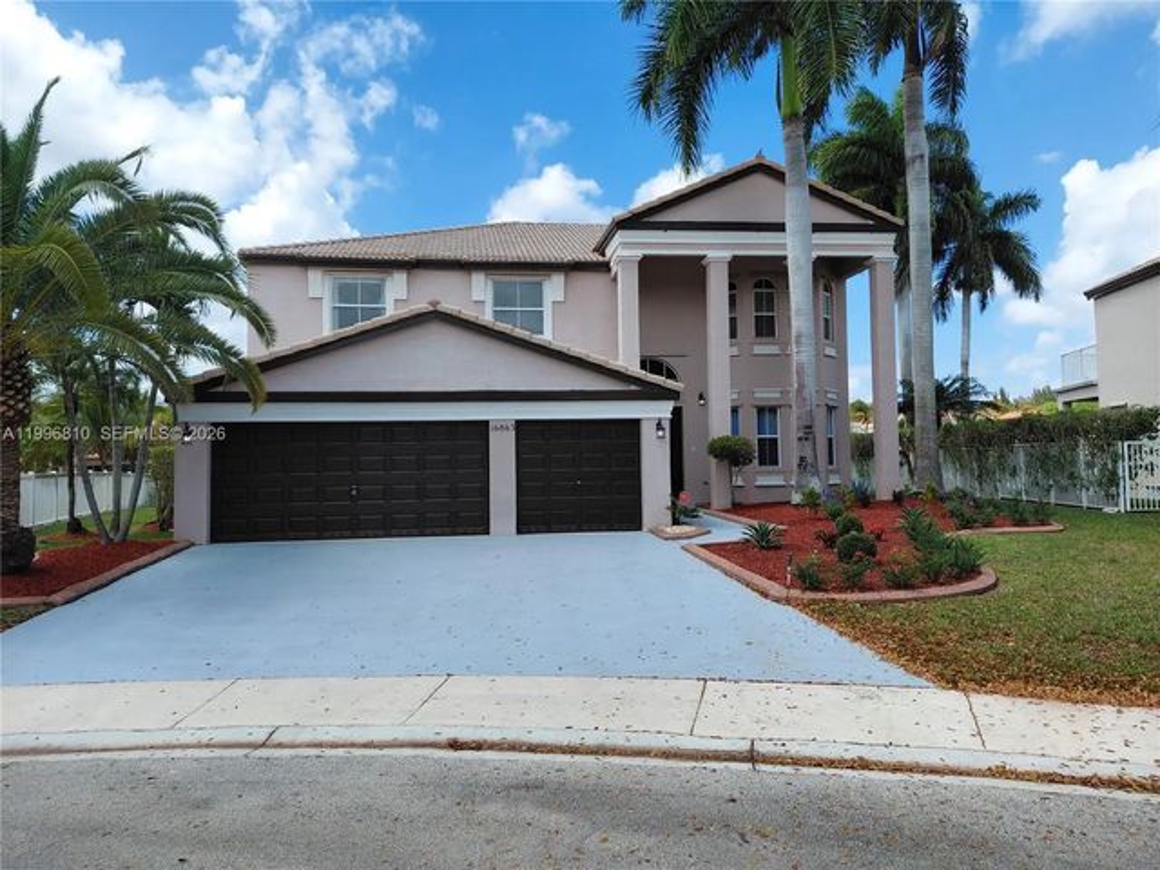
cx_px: 580
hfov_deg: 69.4
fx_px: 838
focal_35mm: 25
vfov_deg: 54.9
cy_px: 435
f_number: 1.8
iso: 50
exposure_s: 1/1983
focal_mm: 4.69
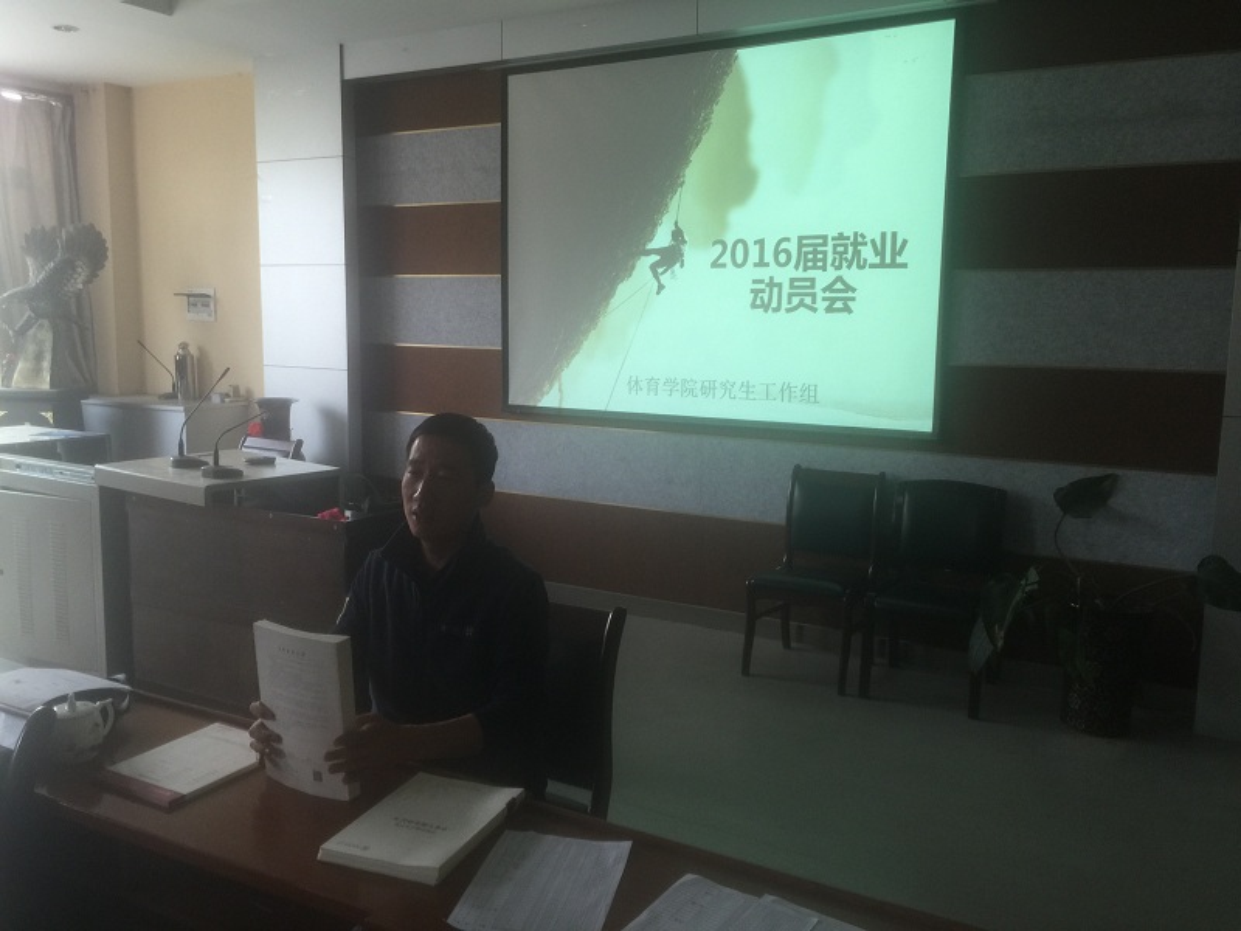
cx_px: 620
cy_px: 466
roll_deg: -1.7
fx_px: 1040
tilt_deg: -7.4
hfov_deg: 61.7
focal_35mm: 29
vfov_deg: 48.2
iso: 32
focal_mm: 4.15
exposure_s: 1/15
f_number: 2.2
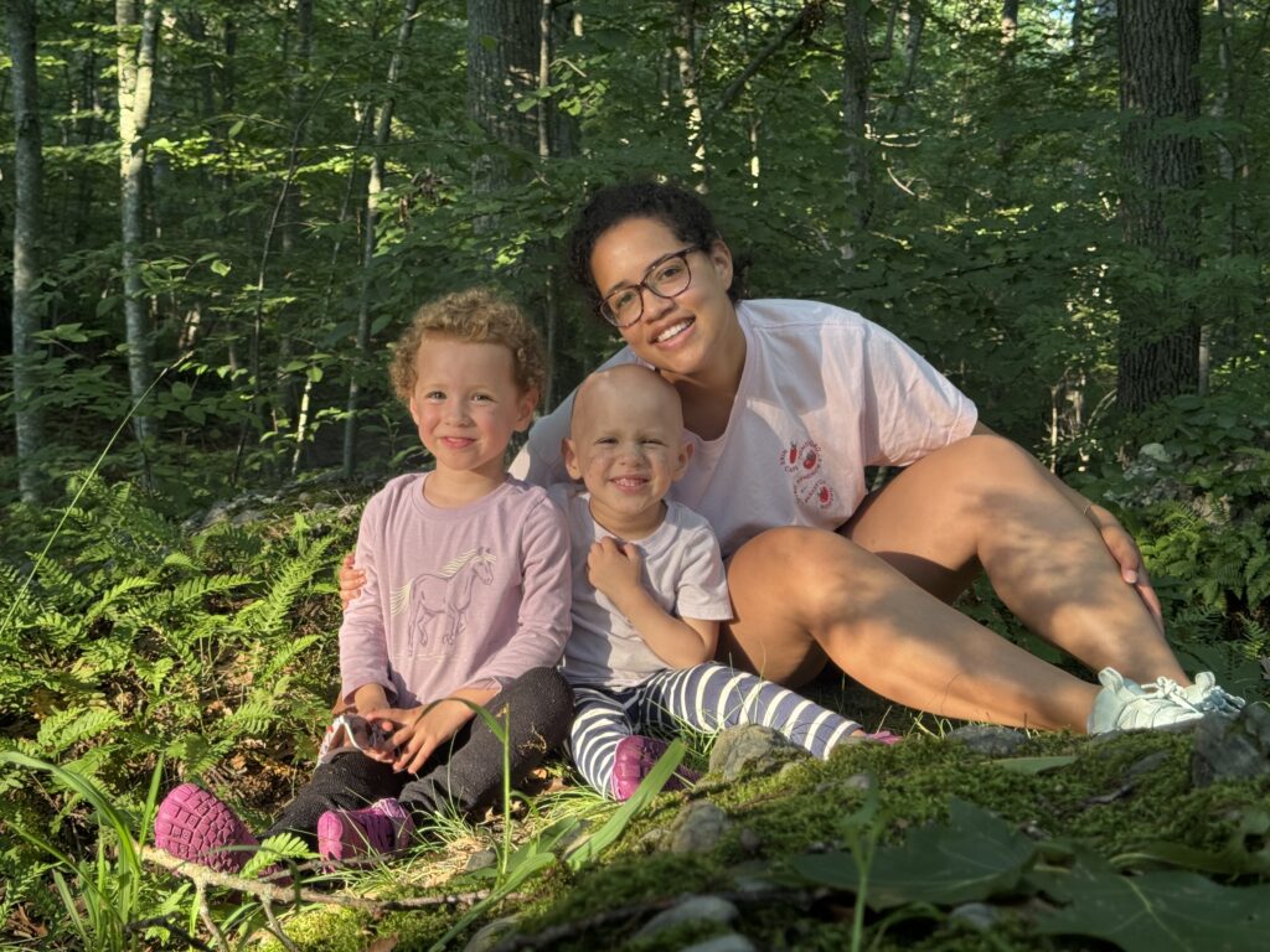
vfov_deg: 30.3
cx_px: 635
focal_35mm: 48
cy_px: 476
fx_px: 1761
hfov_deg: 39.7
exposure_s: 1/204
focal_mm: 6.76
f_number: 1.78
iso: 64
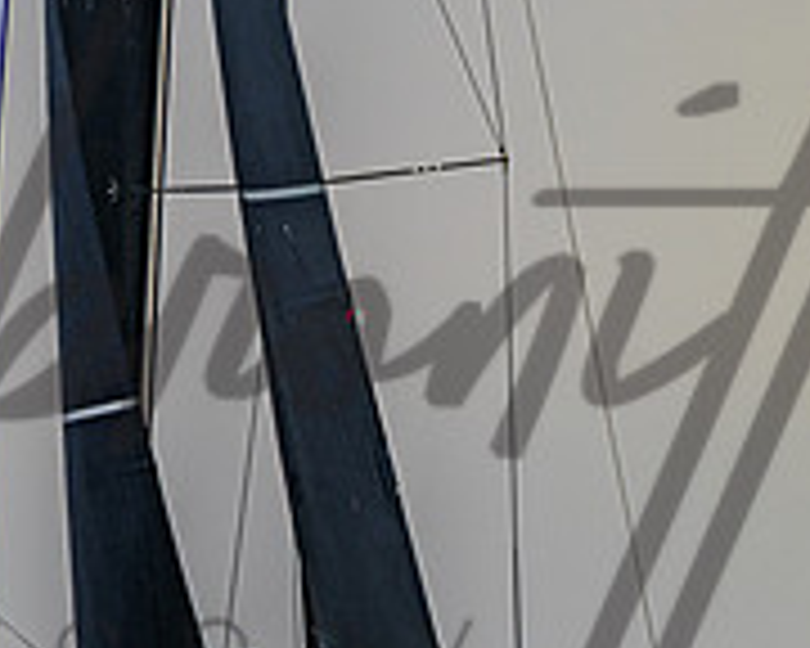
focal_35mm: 925
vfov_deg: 1.7
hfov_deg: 2.1
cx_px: 497
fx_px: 22175
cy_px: 420
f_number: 8
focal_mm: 260
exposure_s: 1/3200
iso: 400
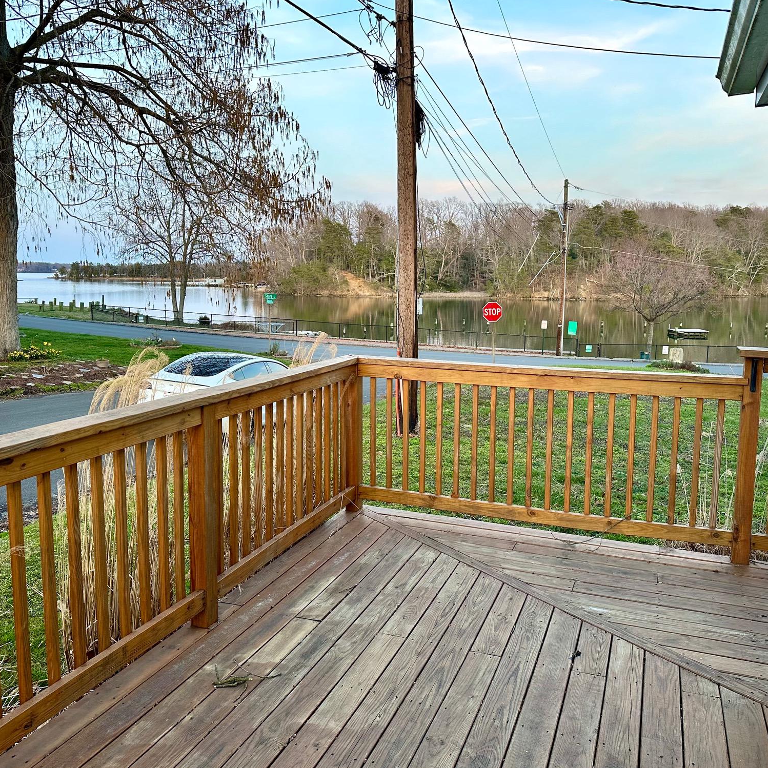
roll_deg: -0.6
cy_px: 381
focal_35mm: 29
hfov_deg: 55.6
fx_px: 728
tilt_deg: -8.1
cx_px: 384
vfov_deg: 55.6
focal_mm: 6.86
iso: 100
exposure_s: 1/121
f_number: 1.78
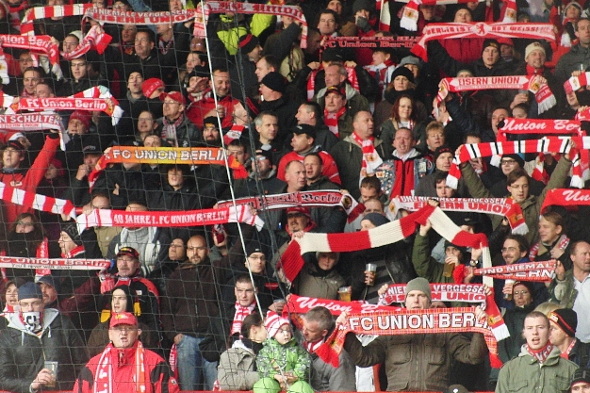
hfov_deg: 9.6
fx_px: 3506
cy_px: 184
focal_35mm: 214
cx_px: 274
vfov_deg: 6.4
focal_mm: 32.1
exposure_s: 1/60
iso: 400
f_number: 4.5
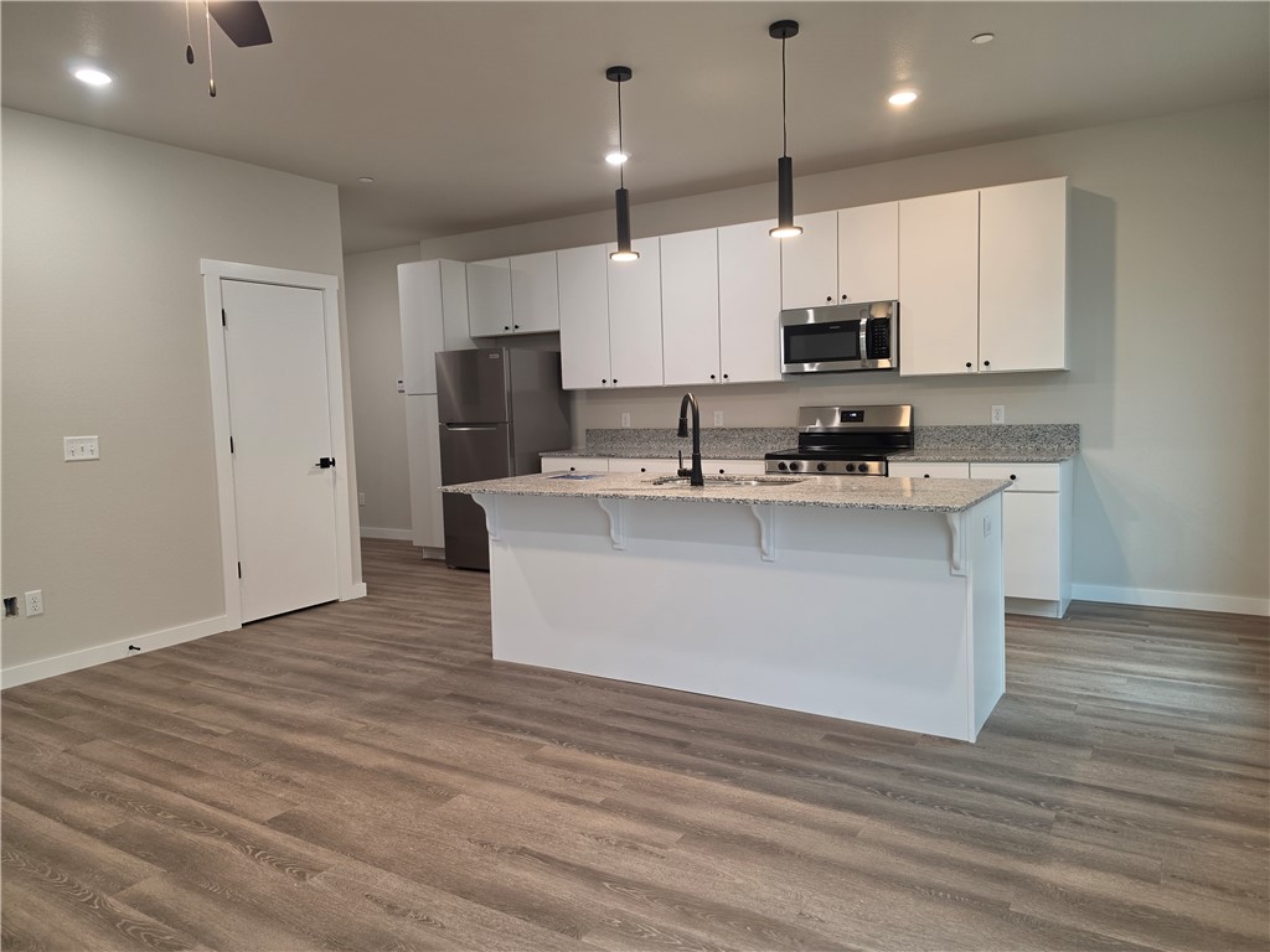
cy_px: 476
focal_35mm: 23
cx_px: 635
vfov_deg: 58.9
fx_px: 844
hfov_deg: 73.9
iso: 125
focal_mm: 6.5
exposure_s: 1/120
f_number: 1.4
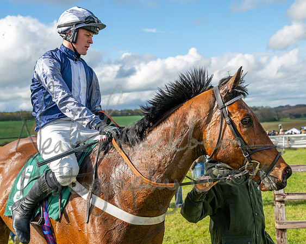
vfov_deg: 25.8
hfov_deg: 31.9
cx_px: 160
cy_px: 122
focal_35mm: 59
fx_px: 535
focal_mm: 35
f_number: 4.5
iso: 400
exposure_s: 1/1250
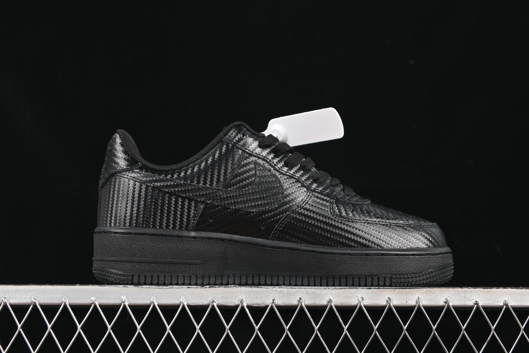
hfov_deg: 27.0
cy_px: 176
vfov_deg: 18.2
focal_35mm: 75
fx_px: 1102
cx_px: 264
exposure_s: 1/50
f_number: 6.3
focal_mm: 50
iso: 160
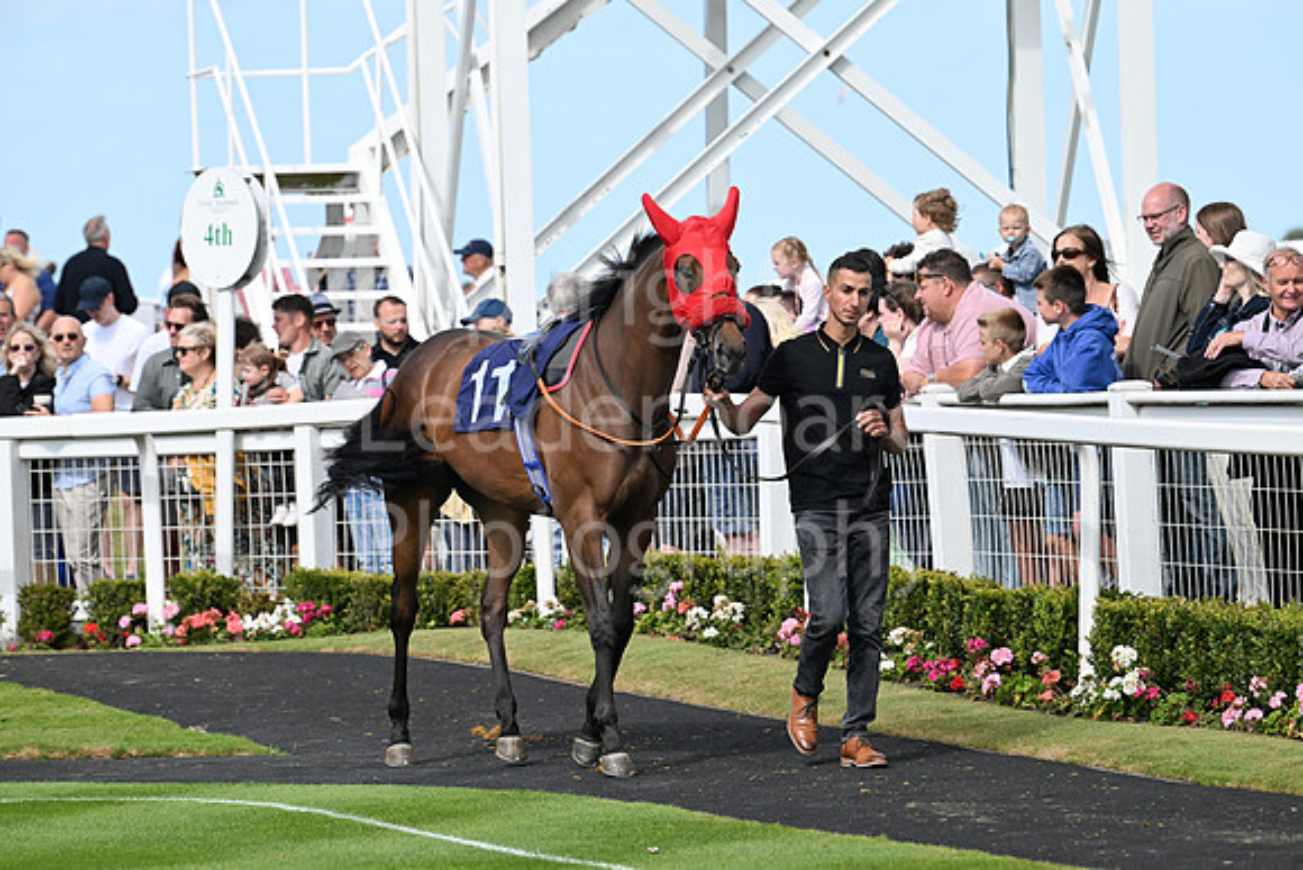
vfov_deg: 6.9
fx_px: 7240
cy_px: 435
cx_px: 652
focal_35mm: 200
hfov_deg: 10.3
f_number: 5.6
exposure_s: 1/2000
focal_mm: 200
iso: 500
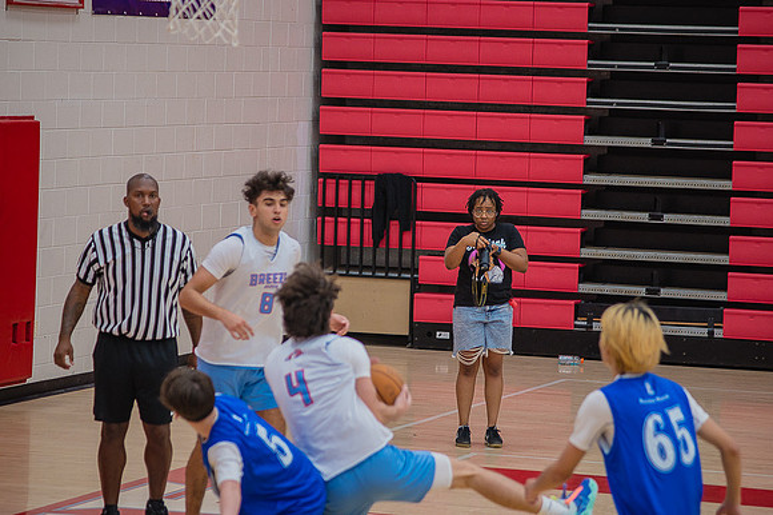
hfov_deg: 11.8
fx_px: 3755
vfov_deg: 7.8
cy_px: 258
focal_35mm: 175
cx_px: 386
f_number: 5.3
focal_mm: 175
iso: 1000
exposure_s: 1/250
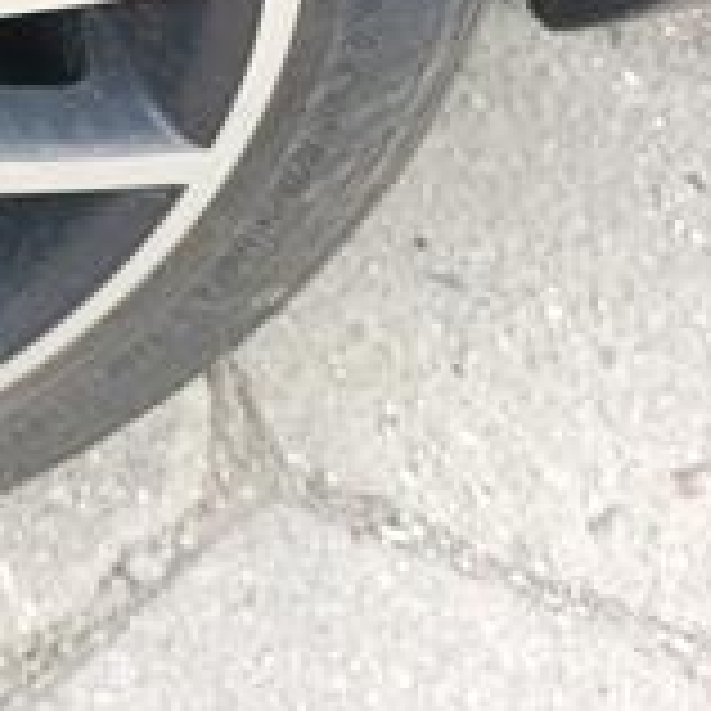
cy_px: -320
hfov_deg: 15.8
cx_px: -590
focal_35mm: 93
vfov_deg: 17.1
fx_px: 2161
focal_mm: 4.81
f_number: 1.8
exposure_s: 1/60.1
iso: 434
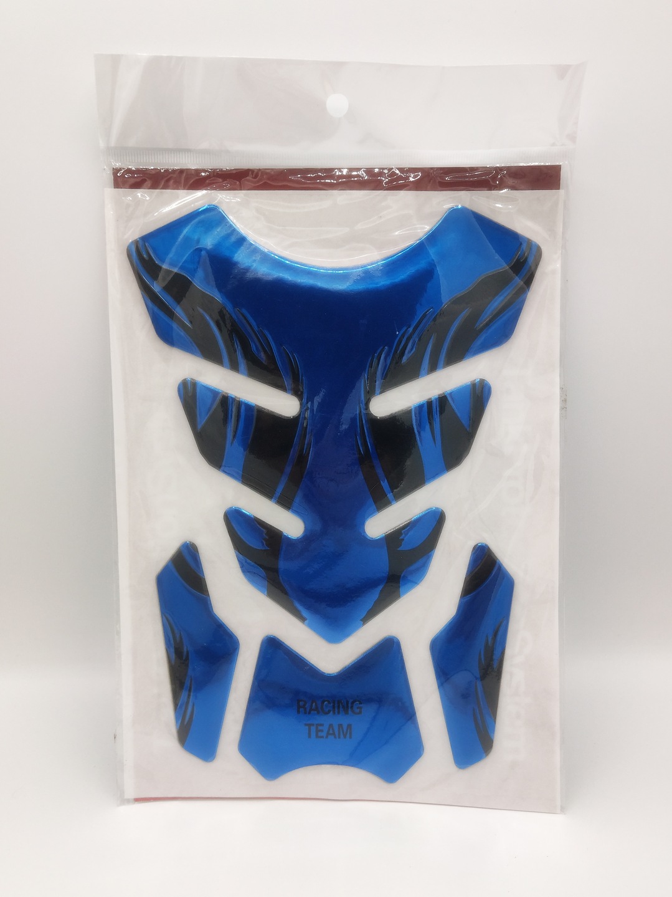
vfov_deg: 69.4
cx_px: 336
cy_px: 448
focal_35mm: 25
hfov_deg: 54.9
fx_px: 647
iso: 80
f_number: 1.79
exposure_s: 1/500
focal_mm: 4.71
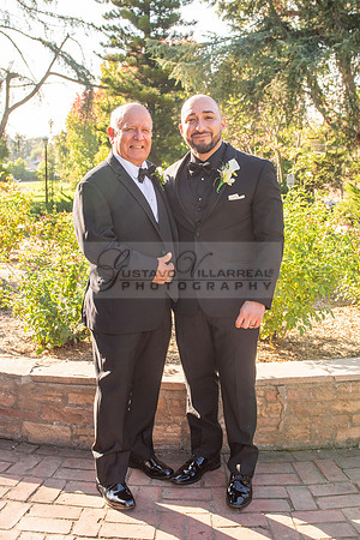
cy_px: 244
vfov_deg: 41.3
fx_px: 715
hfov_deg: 28.3
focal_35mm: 48
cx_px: 172
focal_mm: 29
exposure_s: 1/250
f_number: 5.6
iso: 200
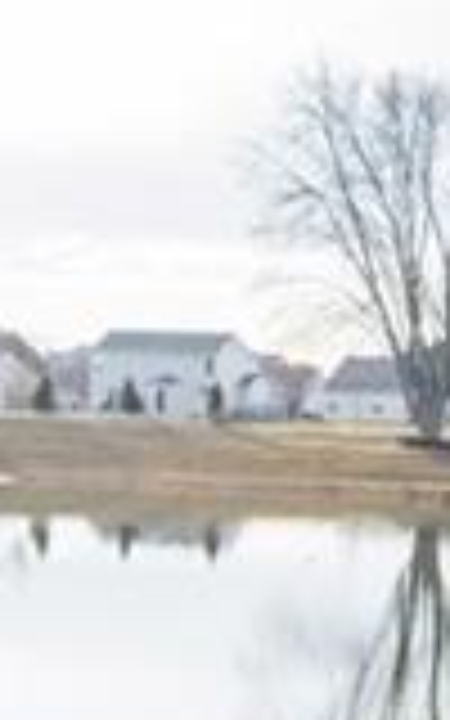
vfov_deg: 21.1
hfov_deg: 13.2
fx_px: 1923
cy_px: 513
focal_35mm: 98
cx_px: 432
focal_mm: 10
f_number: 18
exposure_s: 1/250
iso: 64
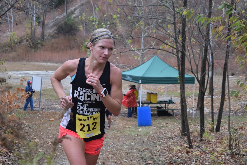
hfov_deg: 24.6
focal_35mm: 82
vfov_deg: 16.5
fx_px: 566
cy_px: 82
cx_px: 124
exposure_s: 1/500
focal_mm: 55
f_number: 5.6
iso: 2000
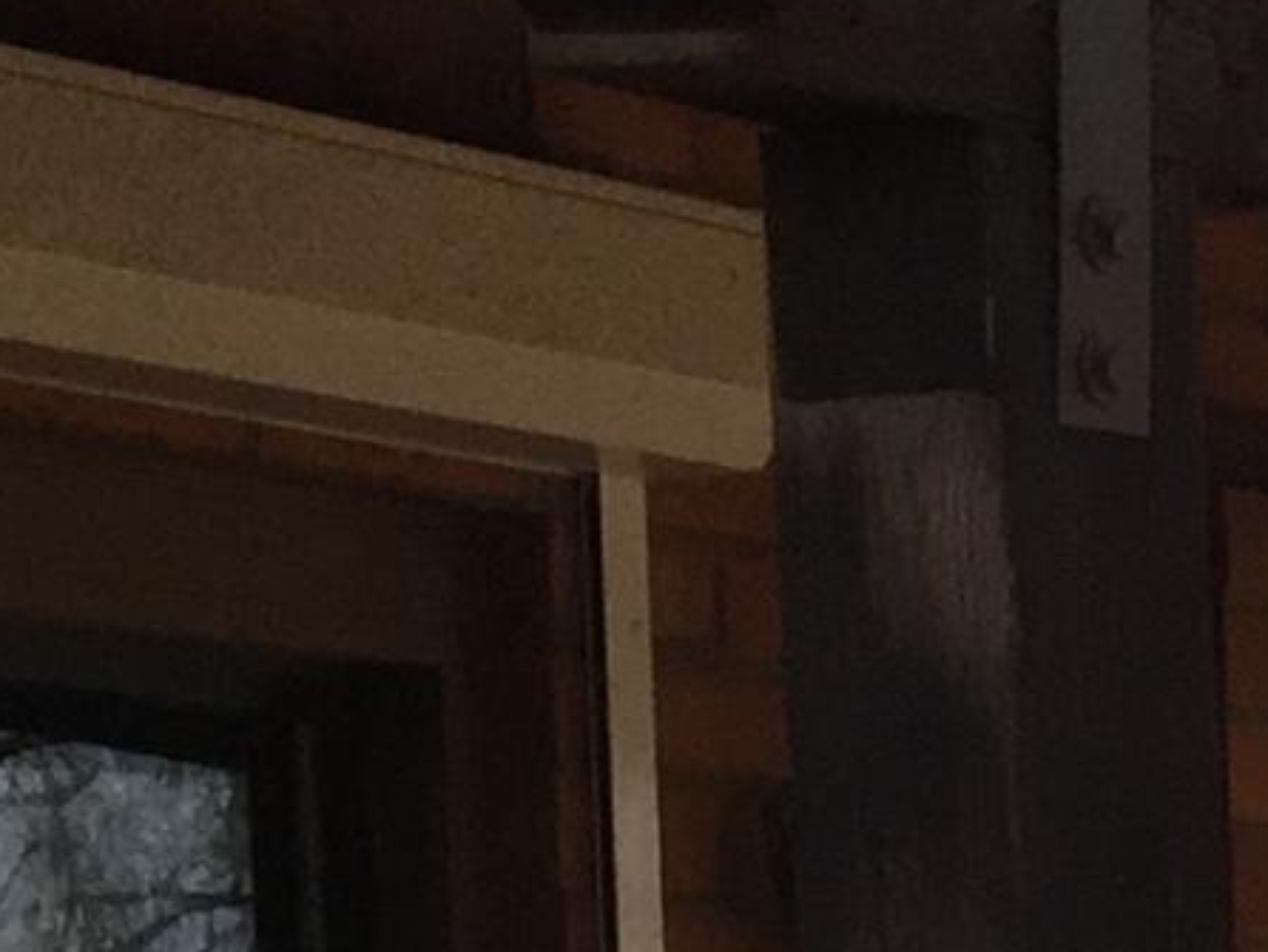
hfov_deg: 8.8
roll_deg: -1.8
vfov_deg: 7.0
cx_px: 3477
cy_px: 2663
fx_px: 7147
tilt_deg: -10.7
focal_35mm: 195
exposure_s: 1/1464
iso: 32
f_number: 2.2
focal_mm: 4.15
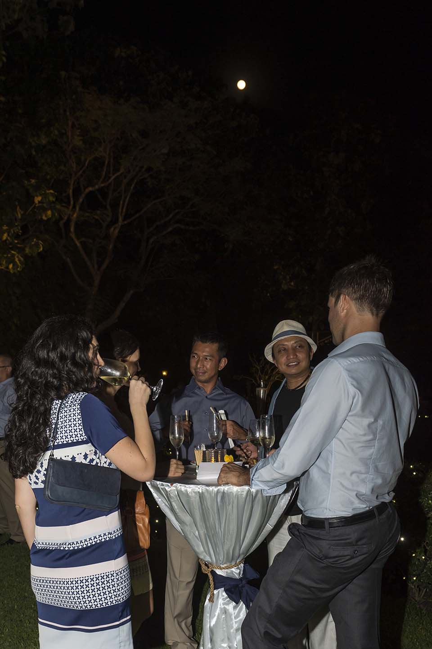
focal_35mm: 24
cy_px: 324
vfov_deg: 73.8
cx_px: 216
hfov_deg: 53.1
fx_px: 432
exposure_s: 1/60
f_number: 5.6
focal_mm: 24
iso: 400
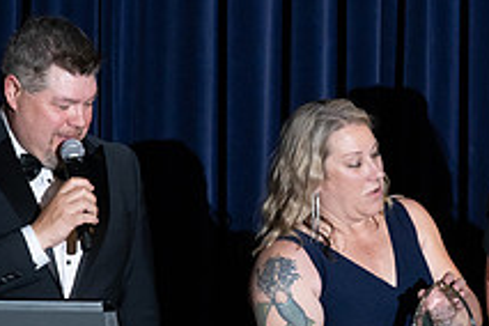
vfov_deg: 3.6
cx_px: 562
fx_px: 5134
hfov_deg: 5.4
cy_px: 306
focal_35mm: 378
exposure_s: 1/200
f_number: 5
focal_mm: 139
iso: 2500
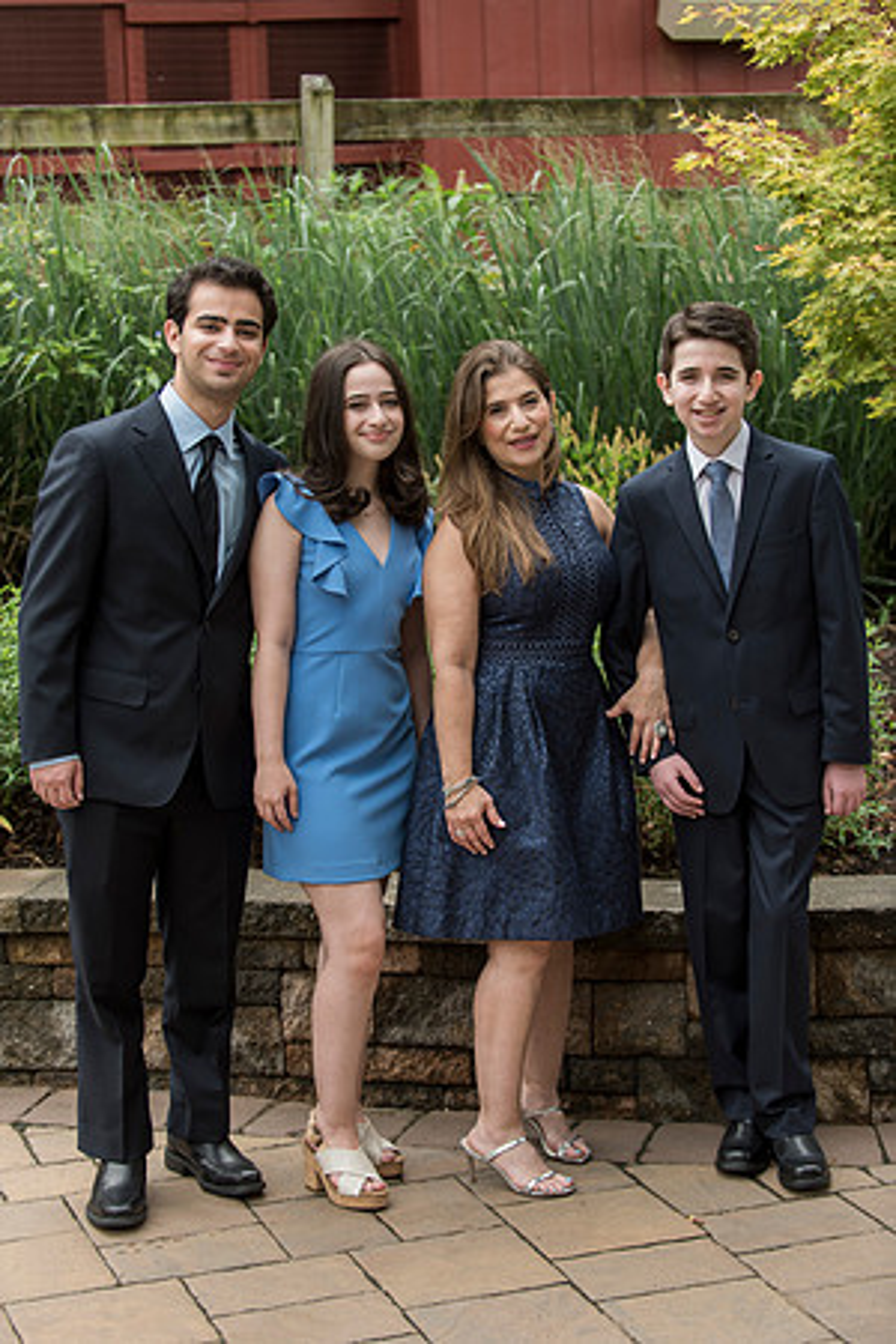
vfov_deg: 28.8
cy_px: 672
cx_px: 448
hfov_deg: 19.5
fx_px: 2613
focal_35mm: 70
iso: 400
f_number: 3.5
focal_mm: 70
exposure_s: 1/640
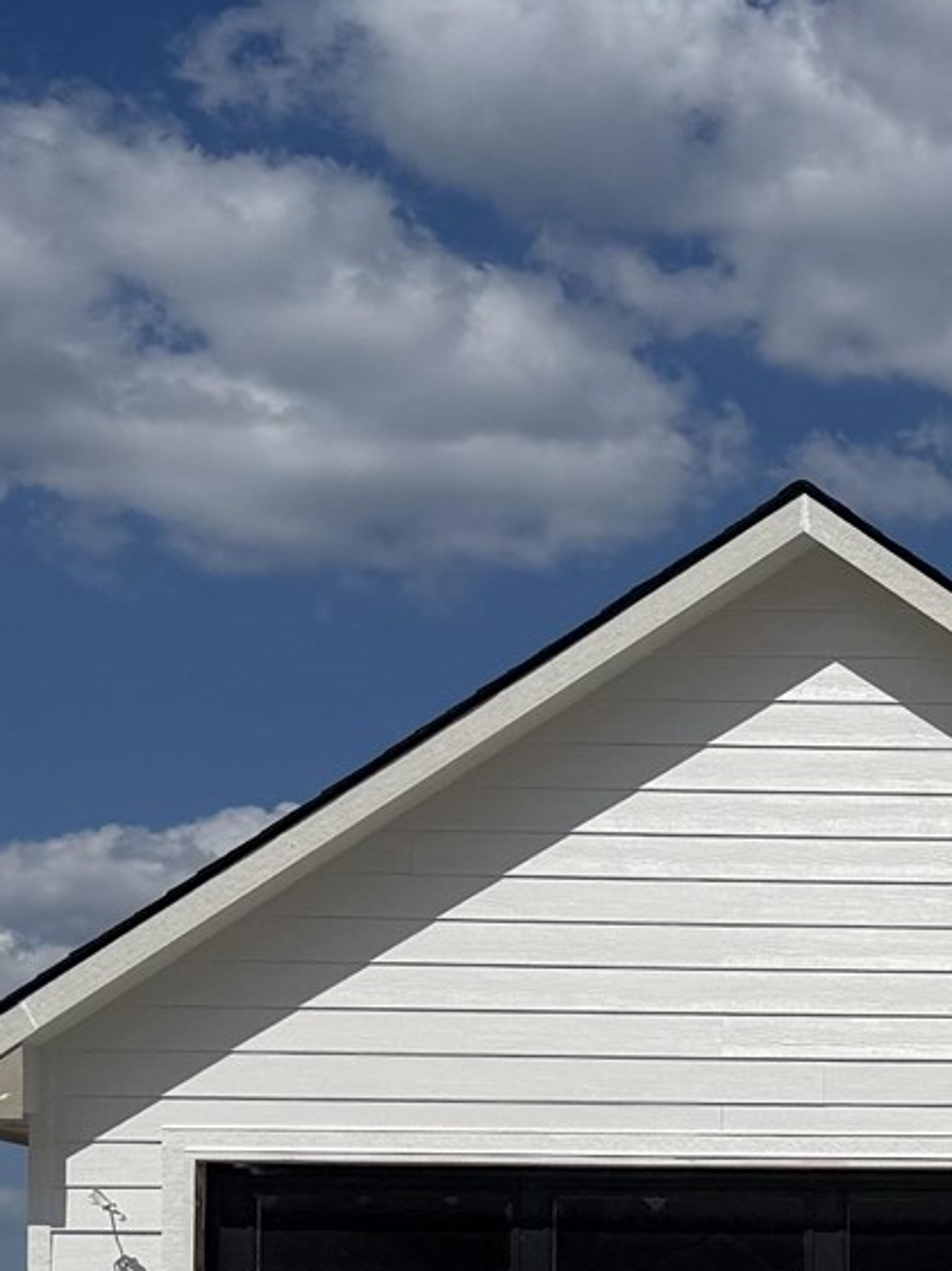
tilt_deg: +2.2
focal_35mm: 99
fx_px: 3632
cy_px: 1378
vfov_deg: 19.1
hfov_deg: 13.8
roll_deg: +0.8
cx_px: 1515
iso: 64
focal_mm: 6.76
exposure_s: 1/14286
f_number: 1.78
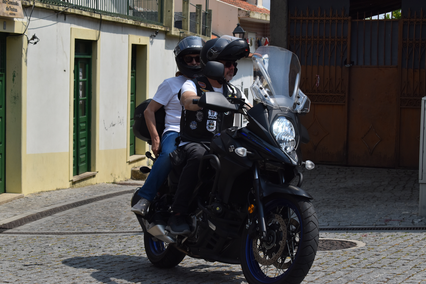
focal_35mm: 82
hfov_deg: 24.6
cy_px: 142
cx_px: 213
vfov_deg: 16.6
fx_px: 976
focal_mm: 55
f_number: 8
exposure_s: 1/2000
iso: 320
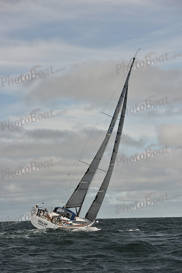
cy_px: 136
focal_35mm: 116
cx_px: 91
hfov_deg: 11.8
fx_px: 879
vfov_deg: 17.6
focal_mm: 116
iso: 320
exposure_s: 1/1000
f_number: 7.1
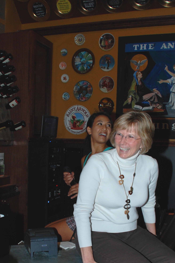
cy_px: 199
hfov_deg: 28.6
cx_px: 75
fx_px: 343
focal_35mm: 47
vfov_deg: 40.6
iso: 200
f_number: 4
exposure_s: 1/60
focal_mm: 18
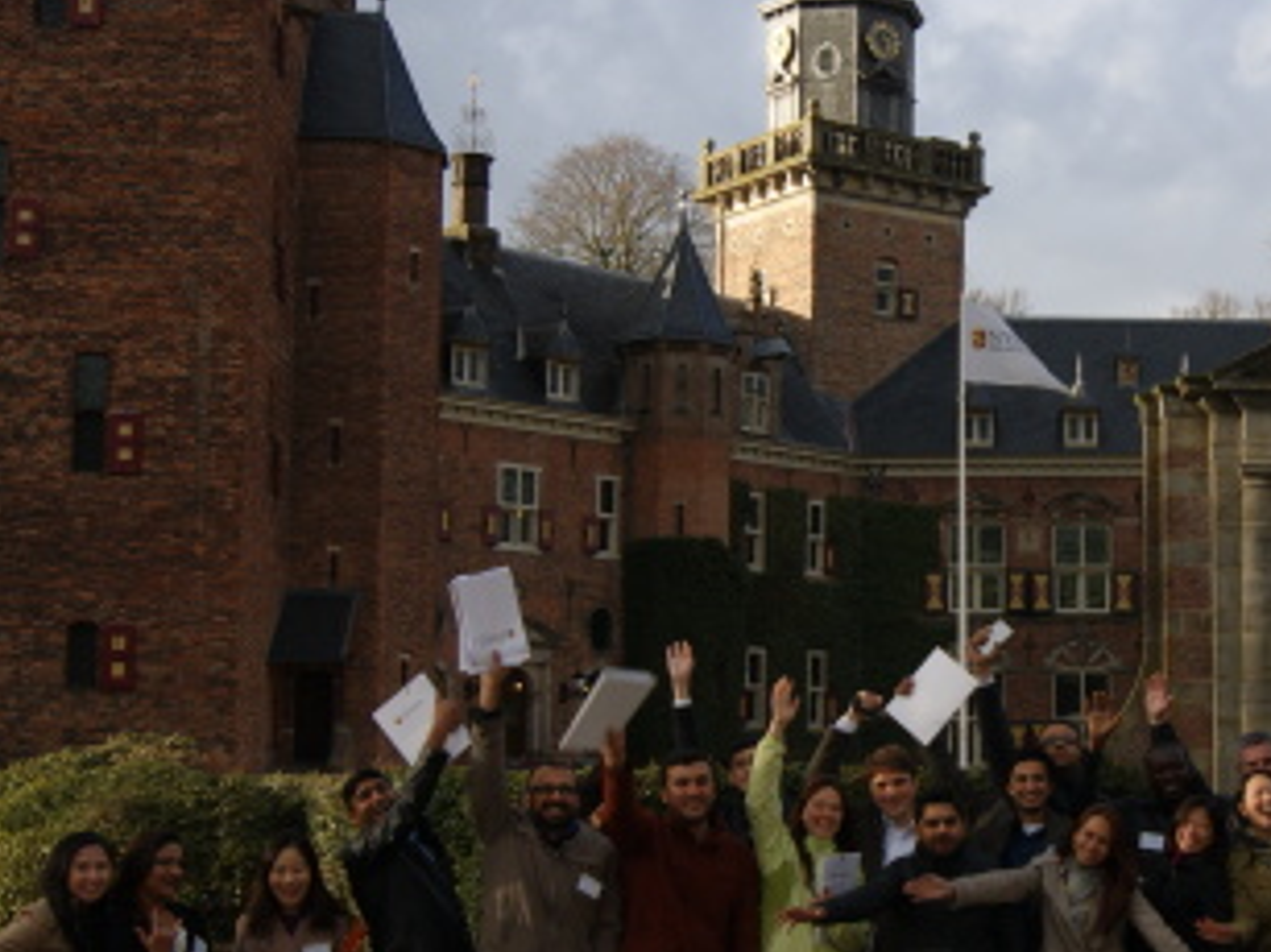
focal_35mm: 61
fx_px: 2239
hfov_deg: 30.6
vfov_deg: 24.0
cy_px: 567
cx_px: 1076
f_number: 9
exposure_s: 1/80
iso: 100
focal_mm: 20
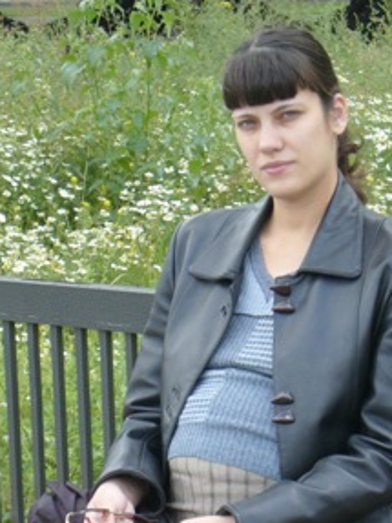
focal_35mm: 164
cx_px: 211
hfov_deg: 9.0
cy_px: 366
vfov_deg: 12.0
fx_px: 2478
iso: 100
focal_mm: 17.4
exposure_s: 1/60
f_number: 4.9
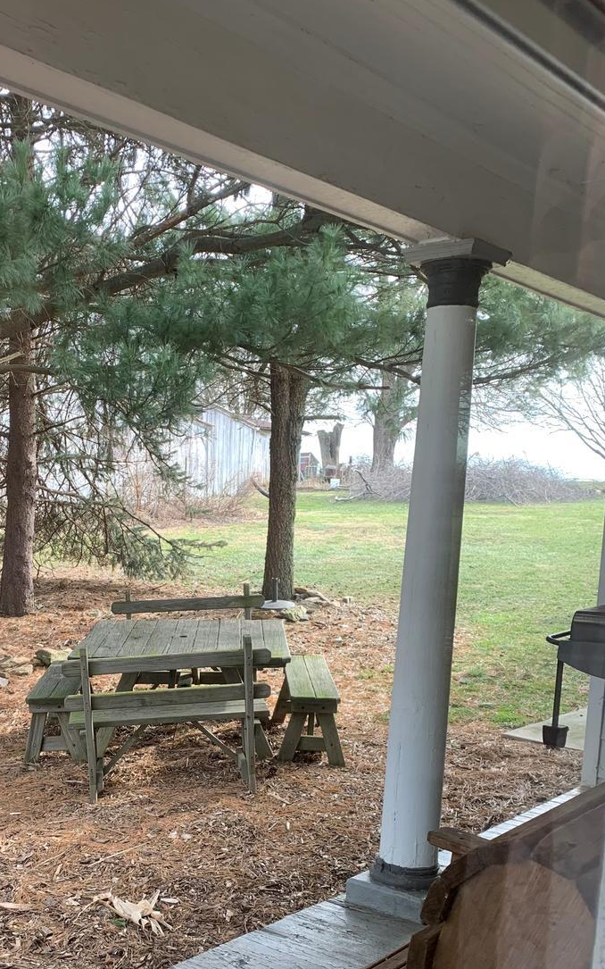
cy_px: 674
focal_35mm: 39
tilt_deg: -7.7
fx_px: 1029
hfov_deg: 32.2
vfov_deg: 49.2
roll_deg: -1.5
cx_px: 151
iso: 64
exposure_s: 1/120
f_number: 1.8
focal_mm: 4.25
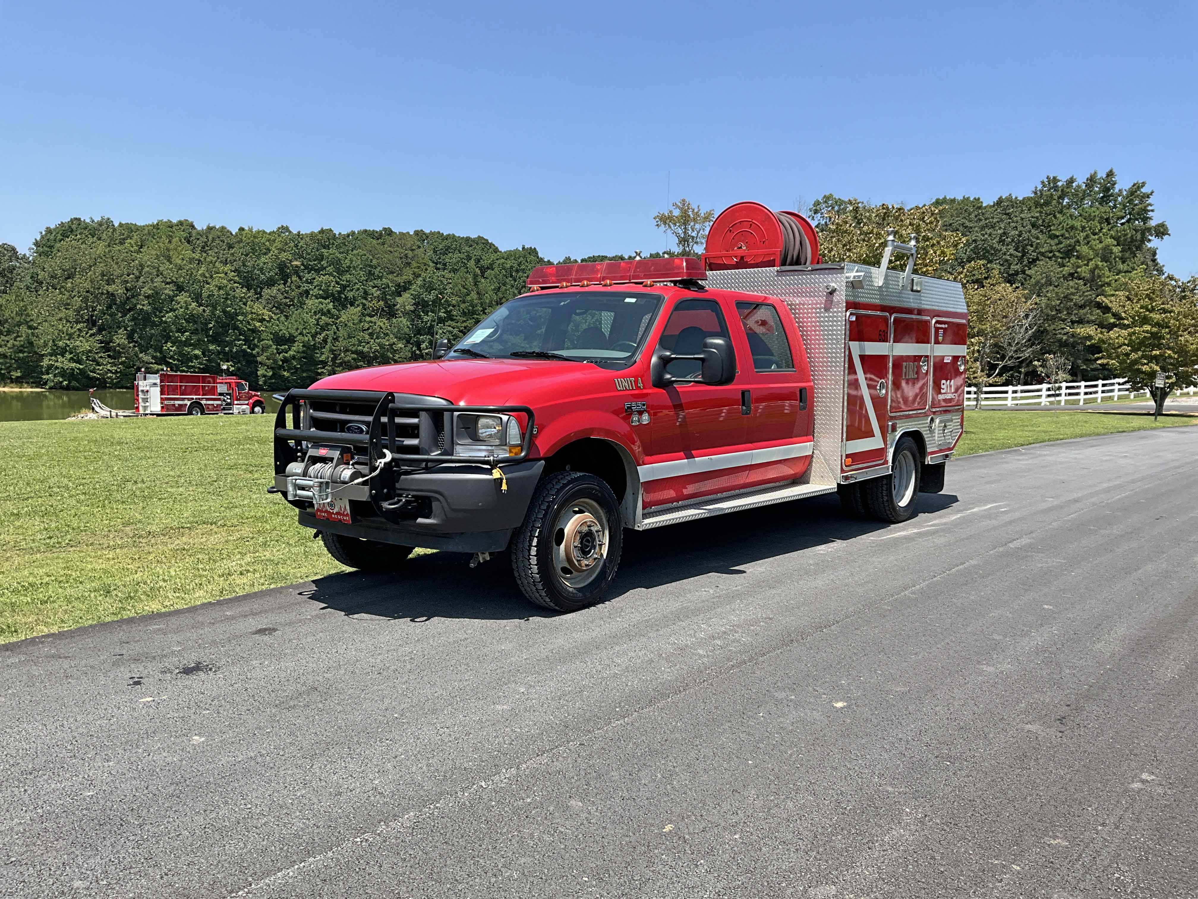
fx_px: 1004
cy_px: 450
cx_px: 599
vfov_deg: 48.2
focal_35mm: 29
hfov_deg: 61.7
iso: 25
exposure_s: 1/1311
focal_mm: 3
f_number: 1.8
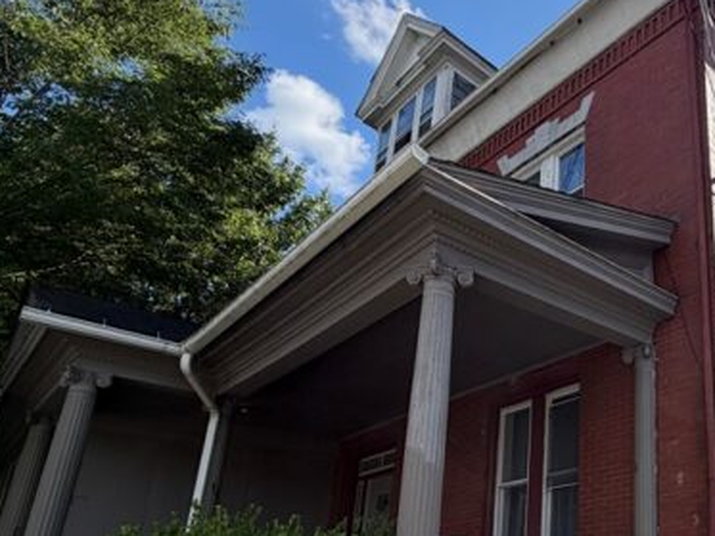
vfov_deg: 45.0
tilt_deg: +15.6
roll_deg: +1.0
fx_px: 620
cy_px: 412
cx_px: 665
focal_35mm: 30
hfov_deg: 51.6
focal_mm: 2.22
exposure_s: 1/770
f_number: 2.2
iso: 32
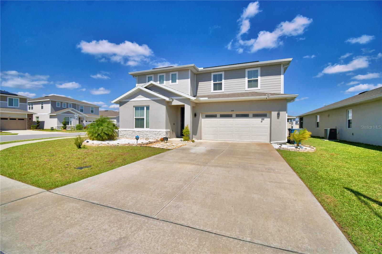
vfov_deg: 77.3
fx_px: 159
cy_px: 127
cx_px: 191
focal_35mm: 15
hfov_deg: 100.4
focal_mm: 10
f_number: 4.5
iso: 100
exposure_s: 1/3200
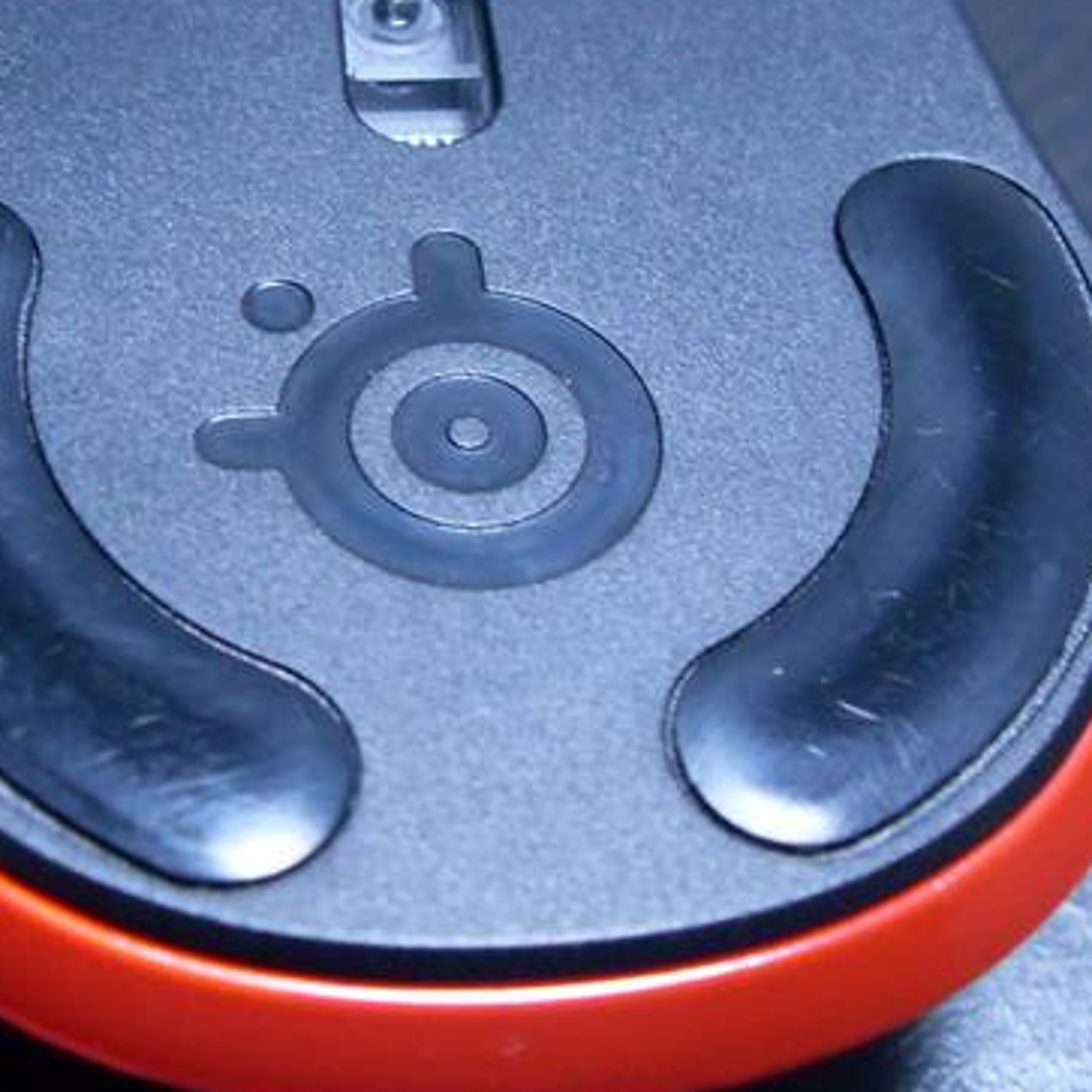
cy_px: 331
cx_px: 412
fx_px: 2570
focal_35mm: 72
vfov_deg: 23.8
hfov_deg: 23.9
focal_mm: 6.3
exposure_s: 1/6
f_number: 2.8
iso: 200
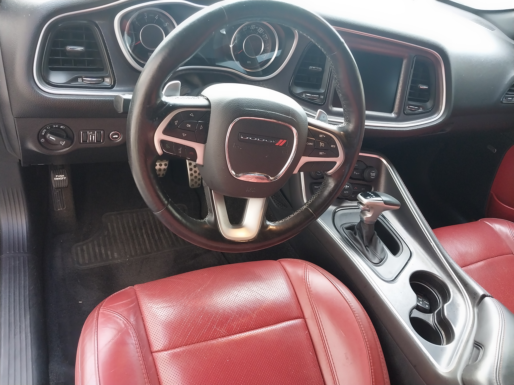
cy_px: 192
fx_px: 386
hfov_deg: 67.3
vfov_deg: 53.1
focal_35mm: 26
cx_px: 257
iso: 250
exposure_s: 1/60
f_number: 1.8
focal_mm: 4
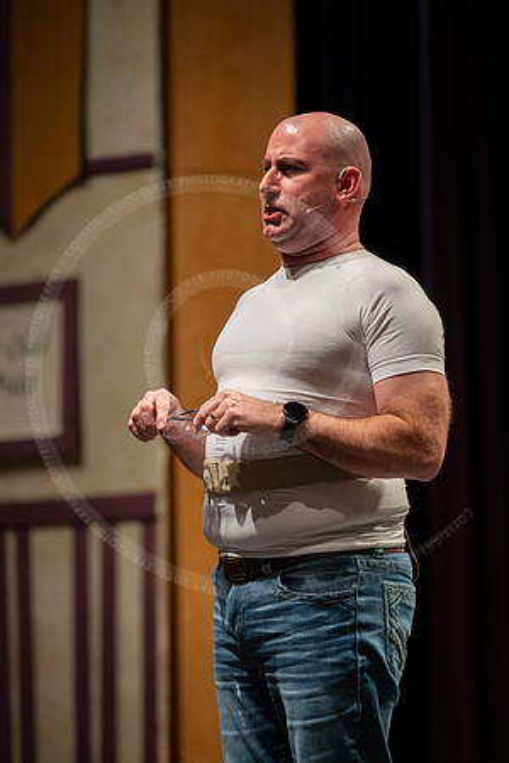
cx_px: 254
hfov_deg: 9.1
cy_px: 382
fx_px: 3181
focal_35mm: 150
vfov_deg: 13.7
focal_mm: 150
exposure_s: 1/250
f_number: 2.8
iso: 2000
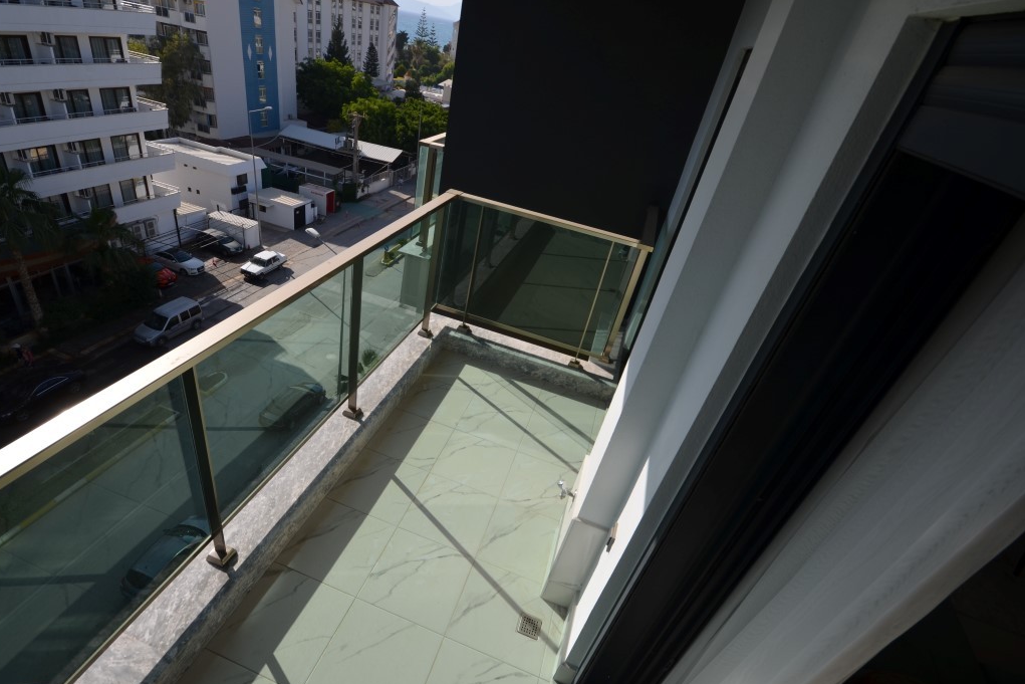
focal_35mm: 17
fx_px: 484
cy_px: 368
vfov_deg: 70.4
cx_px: 471
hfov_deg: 93.1
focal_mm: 10
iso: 100
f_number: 9
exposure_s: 1/320
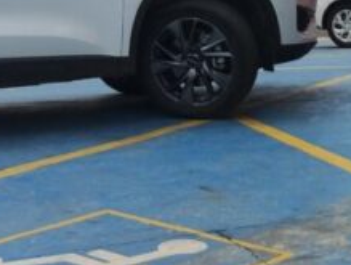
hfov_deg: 16.0
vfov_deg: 11.2
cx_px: 188
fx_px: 1249
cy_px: -218
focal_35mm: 123
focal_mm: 4.27
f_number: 1.8
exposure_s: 1/873
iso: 100
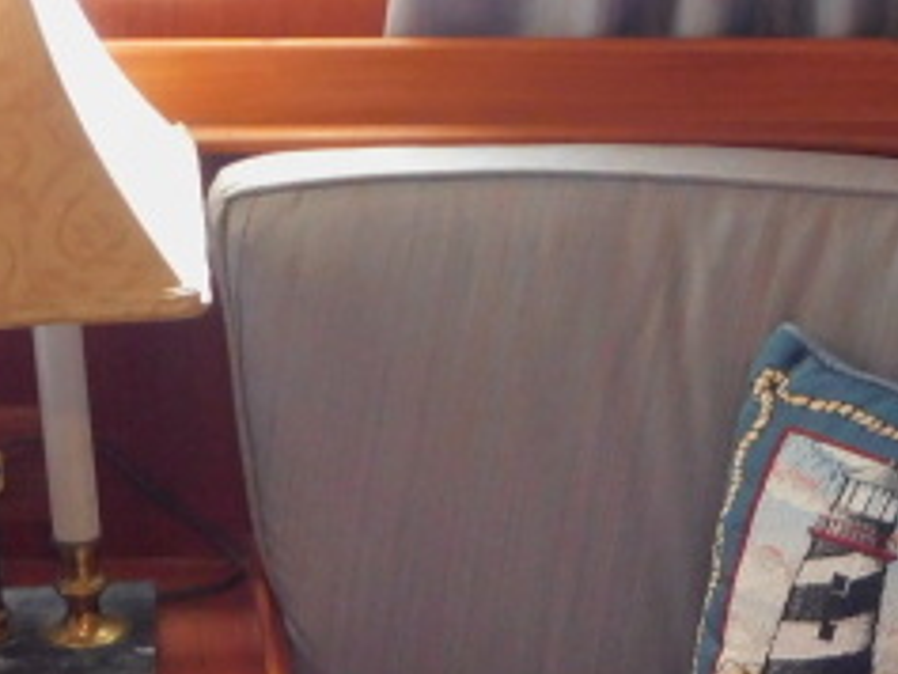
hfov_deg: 14.5
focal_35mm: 135
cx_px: 686
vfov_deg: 10.9
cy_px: 738
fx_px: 3504
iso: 400
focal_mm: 7.1
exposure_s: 1/8
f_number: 3.6
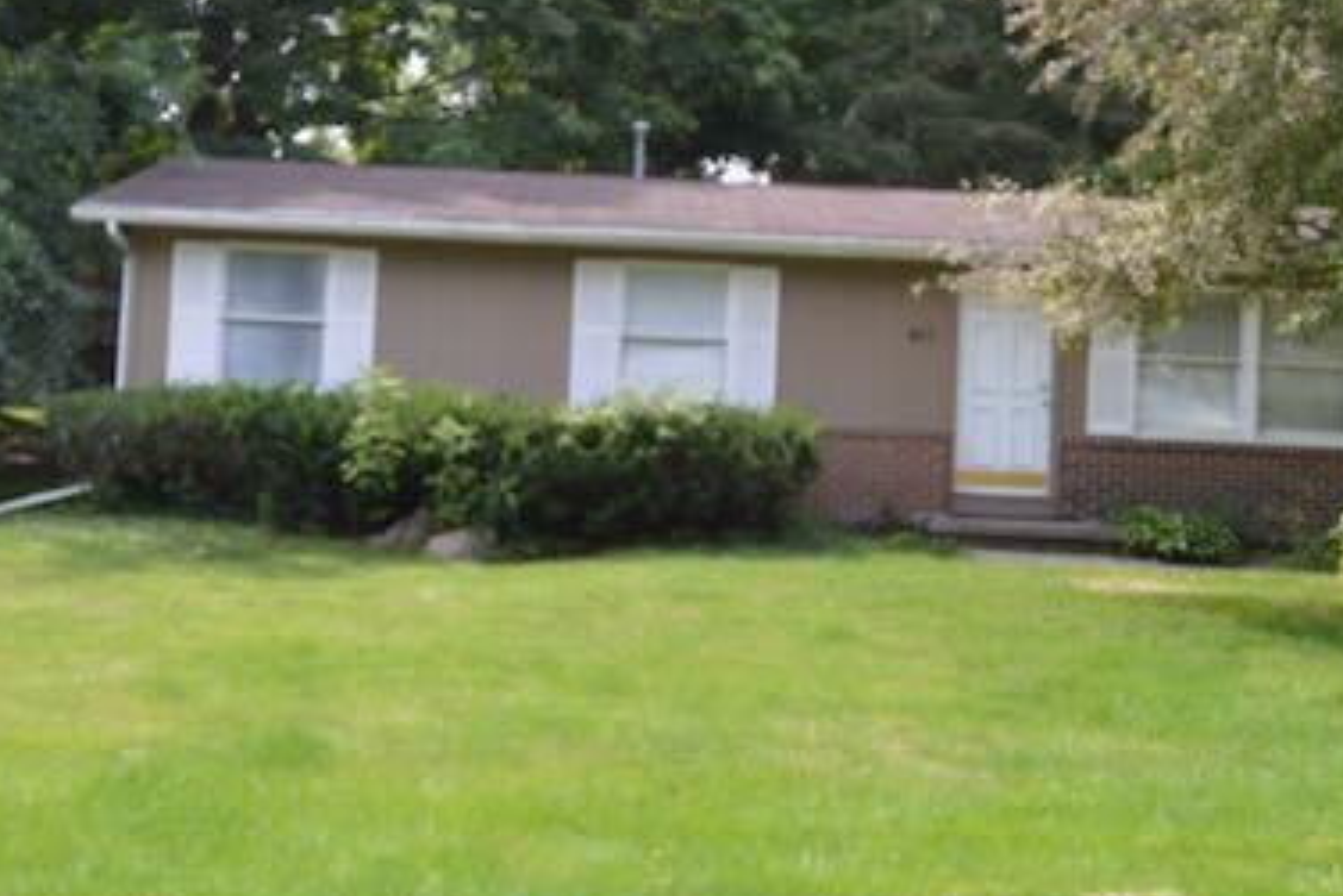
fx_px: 1903
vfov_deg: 26.3
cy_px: 282
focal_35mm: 51
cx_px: 586
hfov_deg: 38.8
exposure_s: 1/125
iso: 110
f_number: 5.6
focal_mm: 20
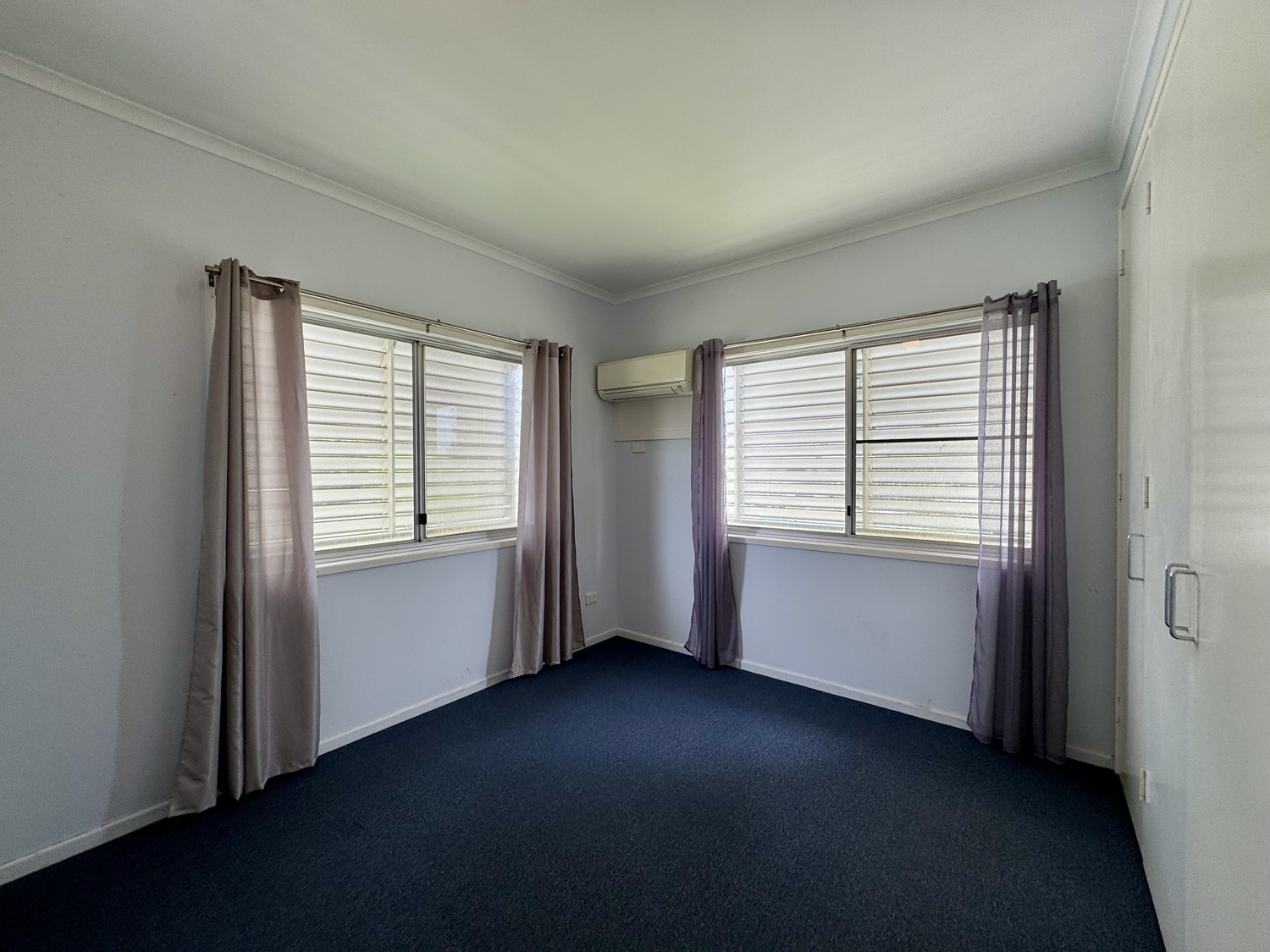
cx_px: 635
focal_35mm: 14
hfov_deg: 102.1
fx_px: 514
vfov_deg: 85.7
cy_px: 476
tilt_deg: -1.7
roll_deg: +1.0
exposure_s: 1/114
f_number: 2.2
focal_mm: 2.22
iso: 40
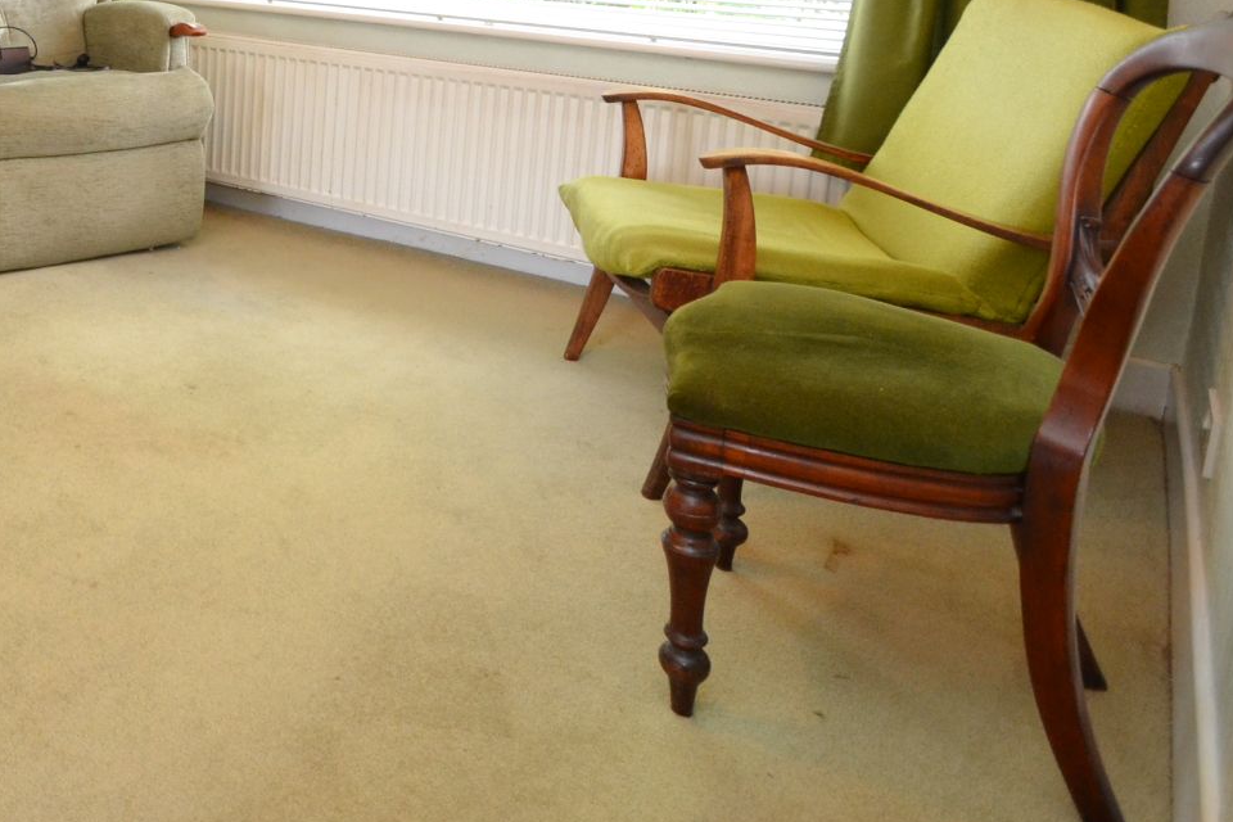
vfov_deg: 37.4
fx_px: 1096
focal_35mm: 32
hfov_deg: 50.0
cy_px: 28
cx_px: 57
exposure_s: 1/60
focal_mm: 10
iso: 1000
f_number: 3.5
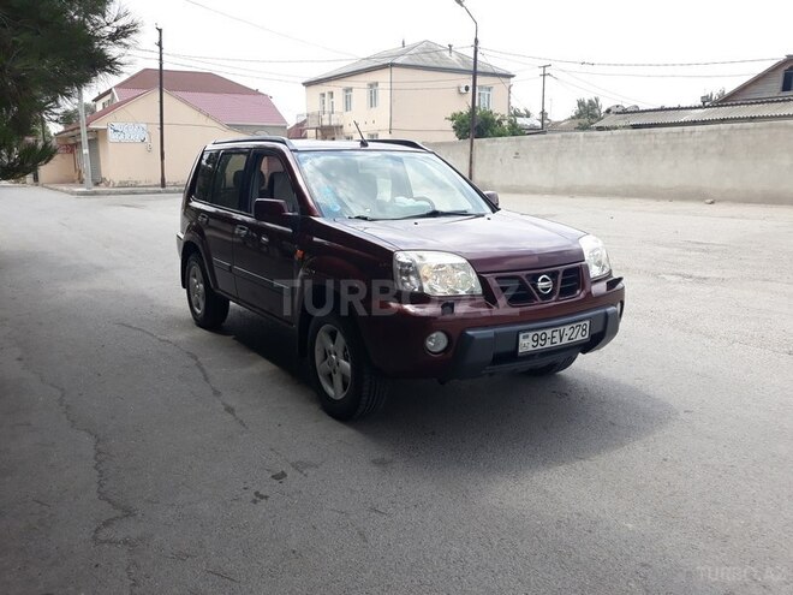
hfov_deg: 65.3
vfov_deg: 51.4
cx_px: 396
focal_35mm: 27
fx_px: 619
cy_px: 298
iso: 40
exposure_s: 1/855
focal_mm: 3.71
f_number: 1.7
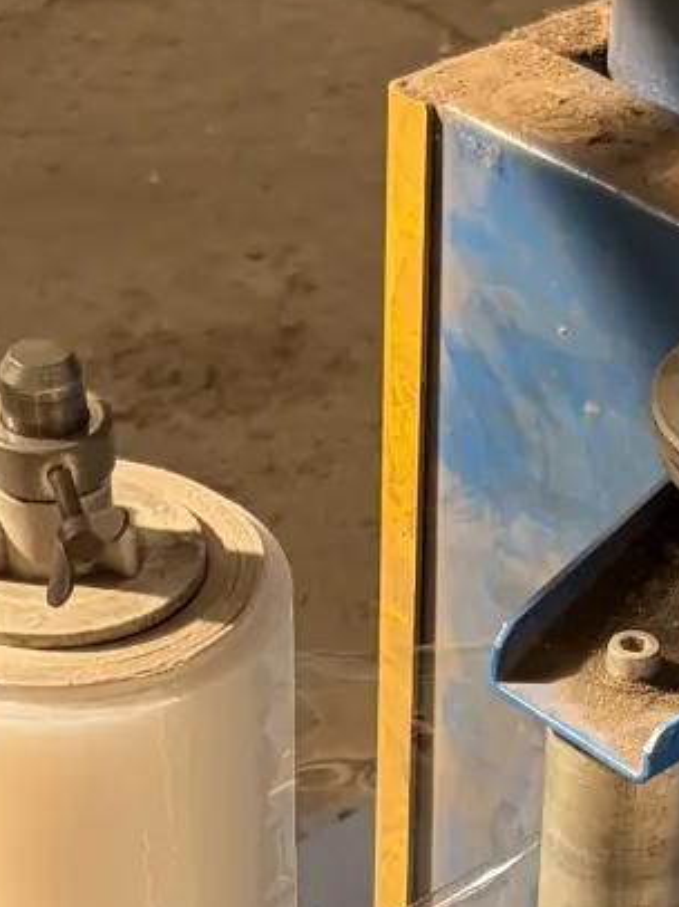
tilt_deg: -36.2
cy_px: 757
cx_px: 614
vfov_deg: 15.9
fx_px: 3220
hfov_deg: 12.0
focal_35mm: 123
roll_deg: -3.1
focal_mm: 5.96
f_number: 1.6
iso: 64
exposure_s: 1/515
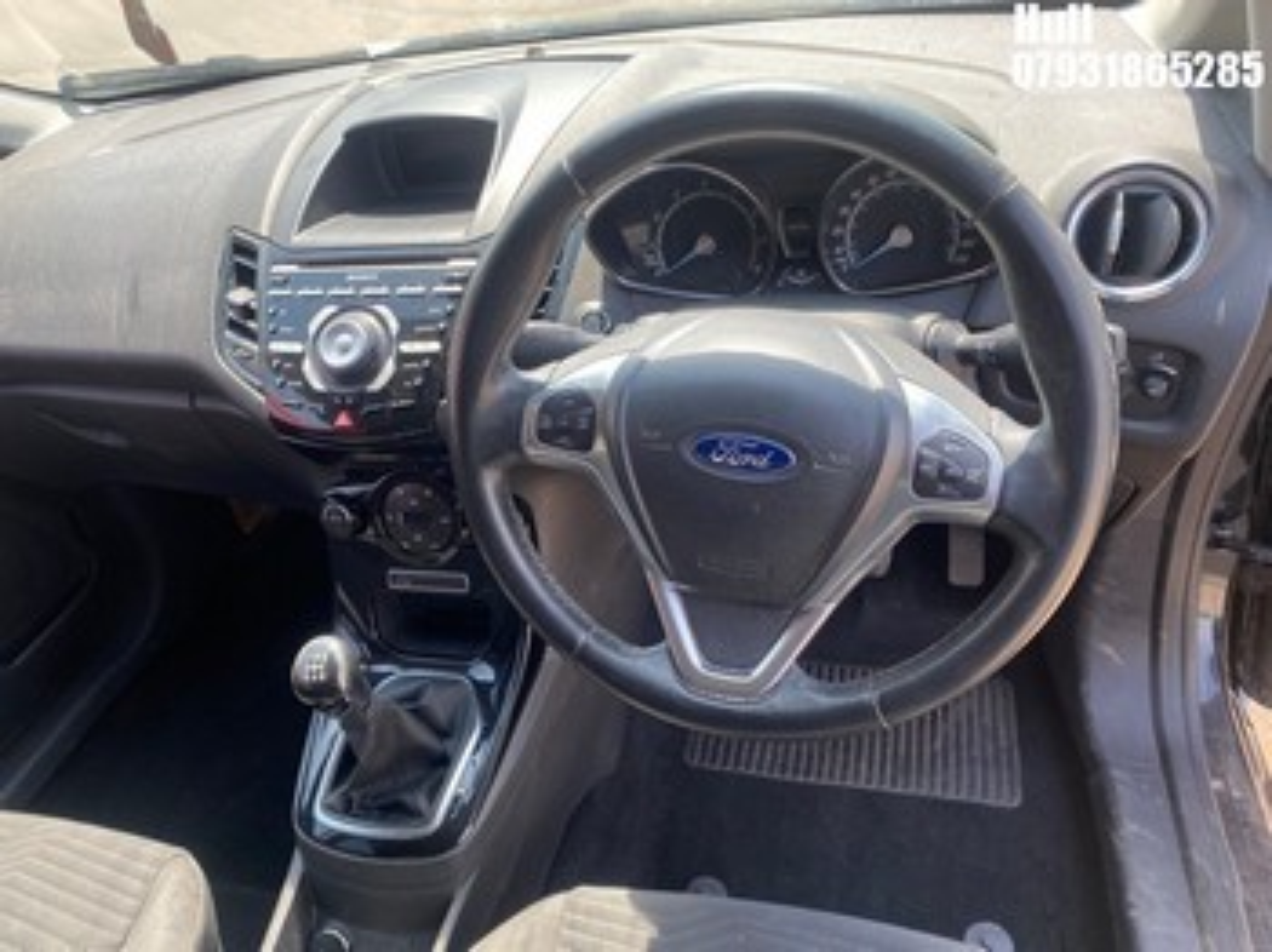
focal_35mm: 26
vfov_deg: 53.0
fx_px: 955
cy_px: 476
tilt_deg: -35.9
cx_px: 636
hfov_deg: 67.3
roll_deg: +11.7
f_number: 1.8
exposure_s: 1/198
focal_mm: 4.25
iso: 32
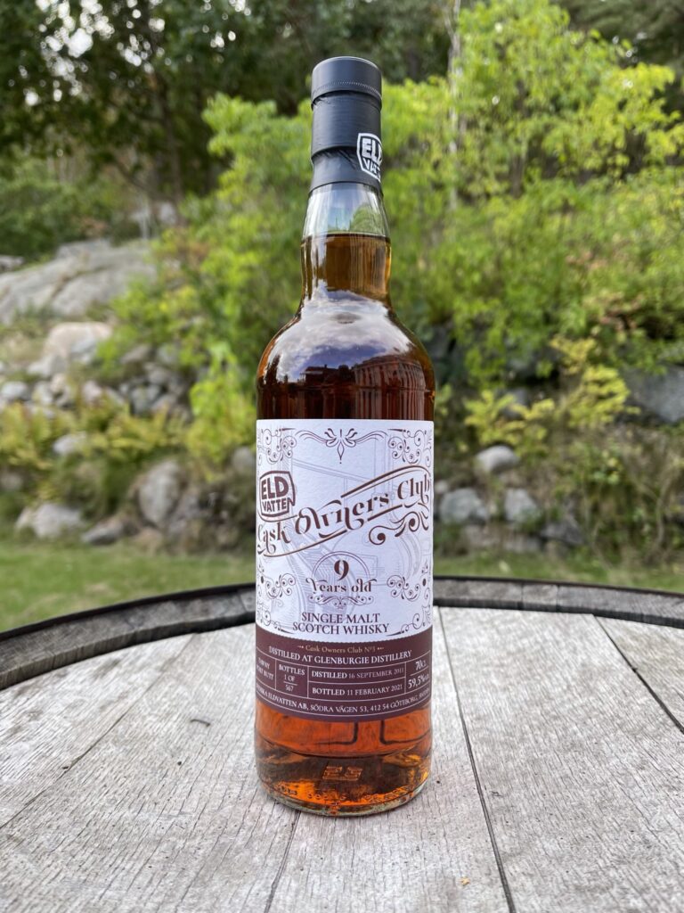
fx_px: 685
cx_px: 342
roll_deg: -1.4
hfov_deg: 53.1
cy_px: 456
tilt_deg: -3.2
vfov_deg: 67.3
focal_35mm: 26
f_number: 1.6
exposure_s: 1/321
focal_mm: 5.1
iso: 32
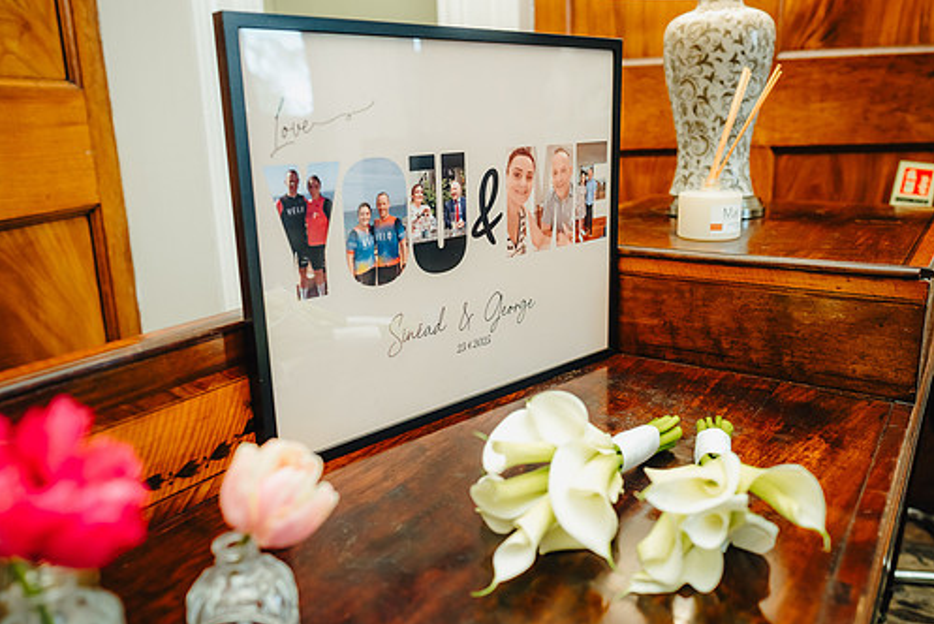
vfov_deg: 46.4
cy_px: 285
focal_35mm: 28
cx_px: 483
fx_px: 727
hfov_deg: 65.4
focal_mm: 24
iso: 500
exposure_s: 1/200
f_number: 2.5
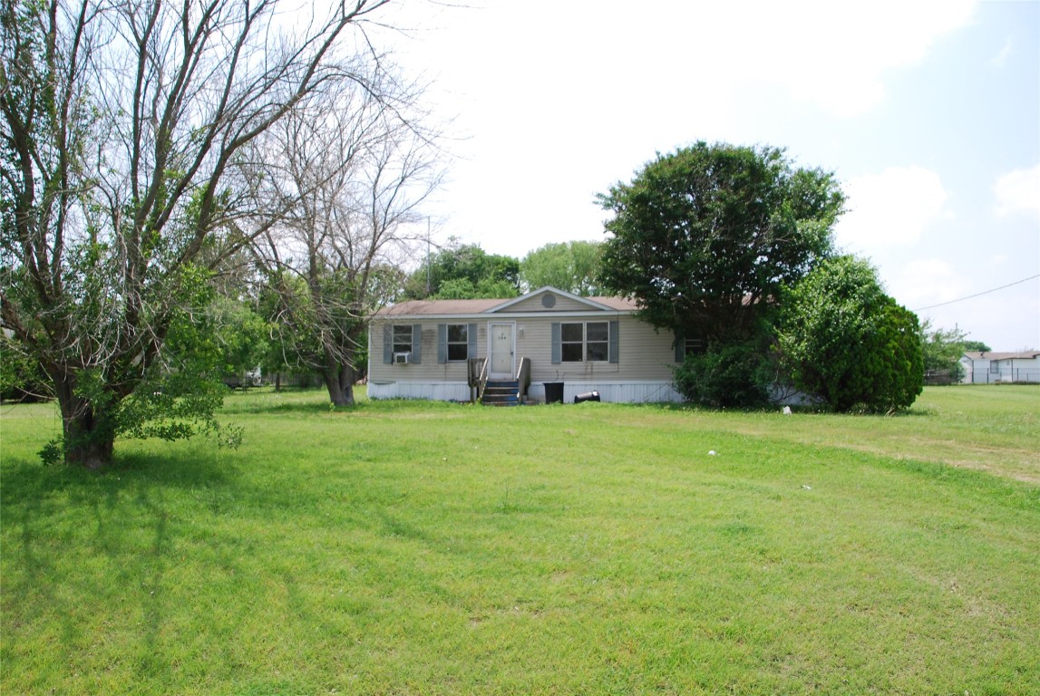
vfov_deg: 48.1
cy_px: 348
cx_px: 520
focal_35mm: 27
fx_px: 781
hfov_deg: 67.3
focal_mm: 18
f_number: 7.1
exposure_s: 1/200
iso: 100
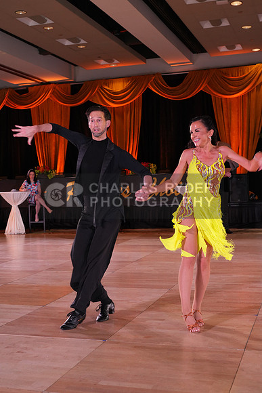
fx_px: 513
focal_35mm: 47
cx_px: 131
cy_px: 196
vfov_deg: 41.9
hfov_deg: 28.7
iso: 1250
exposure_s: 1/200
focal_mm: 47
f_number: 5
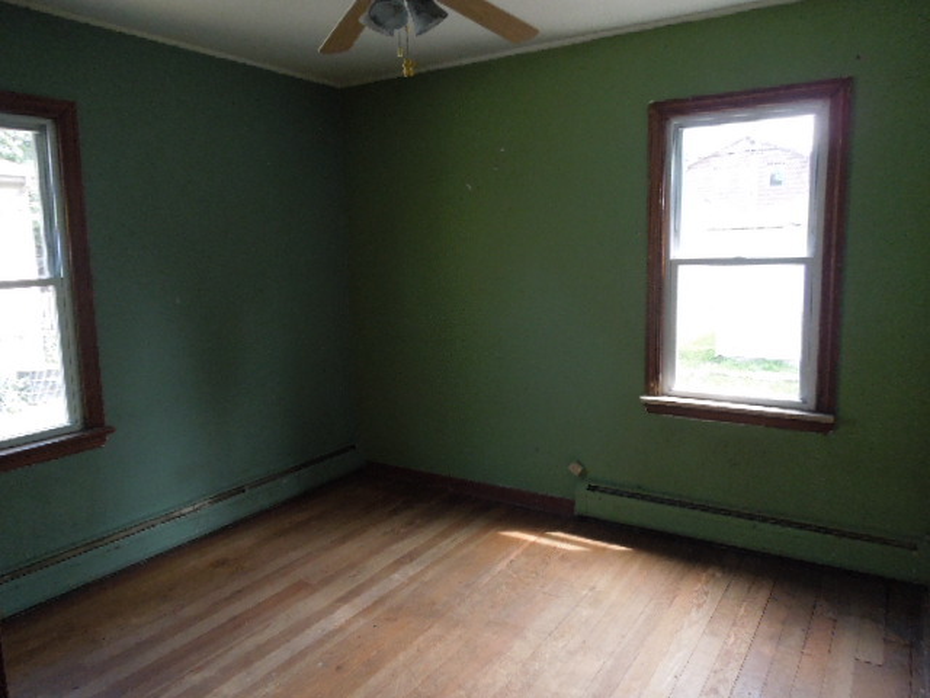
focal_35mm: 25
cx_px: 465
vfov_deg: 54.9
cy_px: 349
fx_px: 672
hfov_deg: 69.4
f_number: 3.3
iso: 640
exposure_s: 1/125
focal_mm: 4.5
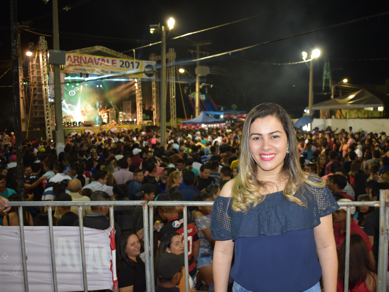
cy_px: 146
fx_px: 405
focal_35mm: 36
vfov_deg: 39.7
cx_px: 218
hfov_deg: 51.2
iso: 800
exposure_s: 1/30
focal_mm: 22
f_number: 3.8
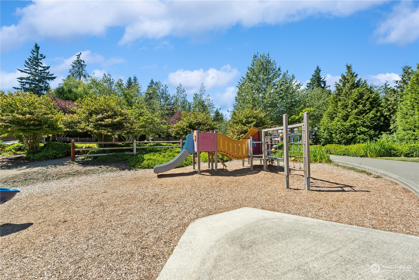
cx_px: 210
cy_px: 140
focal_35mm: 14
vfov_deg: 81.2
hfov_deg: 104.2
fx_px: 163
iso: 200
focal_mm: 14
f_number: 8
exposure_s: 1/640
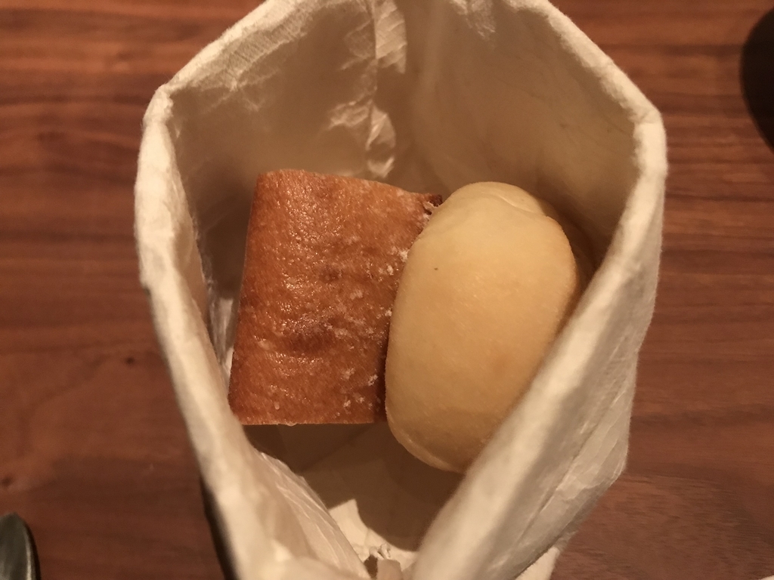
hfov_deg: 63.4
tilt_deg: -53.9
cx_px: 387
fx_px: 626
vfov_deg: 49.7
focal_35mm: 28
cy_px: 290
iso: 100
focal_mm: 3.99
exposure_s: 1/6
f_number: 1.8
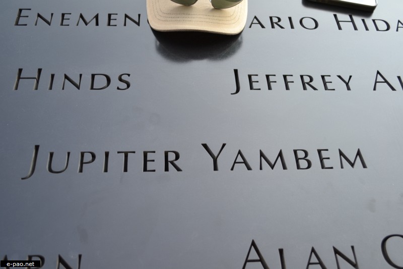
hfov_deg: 53.1
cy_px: 134
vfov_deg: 36.9
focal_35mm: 36
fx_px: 403
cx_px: 202
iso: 100
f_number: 4
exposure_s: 1/50
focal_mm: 24
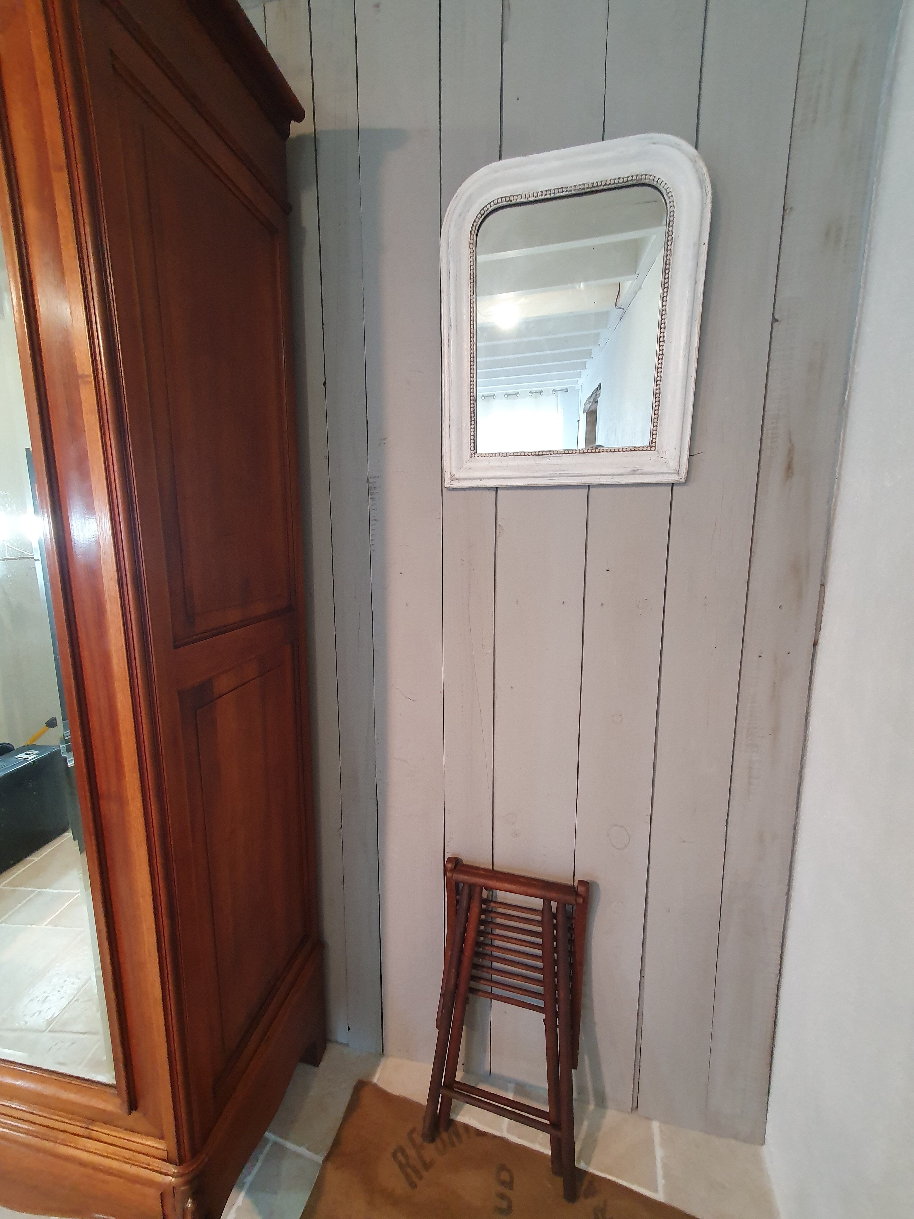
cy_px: 610
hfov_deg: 89.9
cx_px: 457
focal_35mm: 13
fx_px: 458
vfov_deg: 106.2
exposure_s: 1/50
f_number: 2.2
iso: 320
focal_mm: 1.8
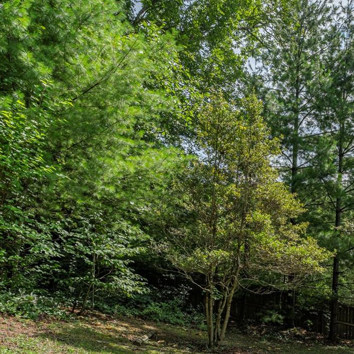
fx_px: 405
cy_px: 282
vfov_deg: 44.9
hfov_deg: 41.0
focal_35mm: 35
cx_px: 356
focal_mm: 14
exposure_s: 1/2000
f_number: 7.1
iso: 320
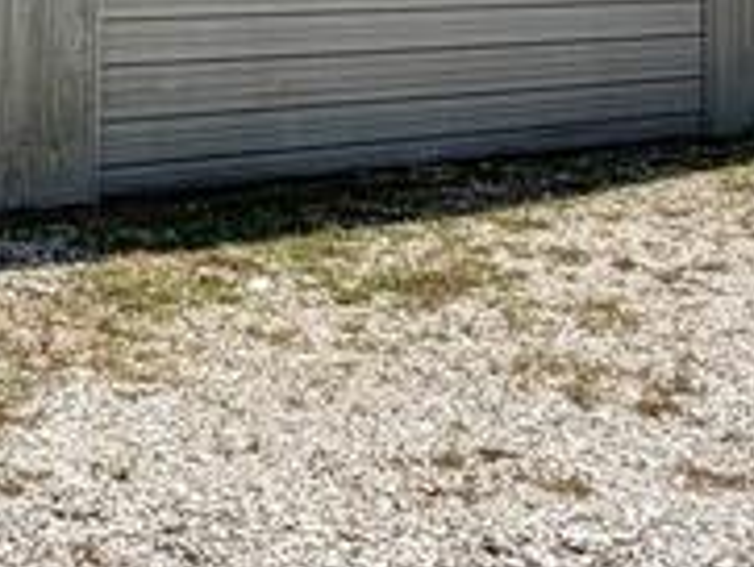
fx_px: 1722
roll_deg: -1.4
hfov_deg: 22.7
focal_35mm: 79
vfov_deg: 17.7
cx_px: -158
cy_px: -121
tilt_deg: +1.0
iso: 20
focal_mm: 2.22
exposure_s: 1/1125
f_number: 2.2
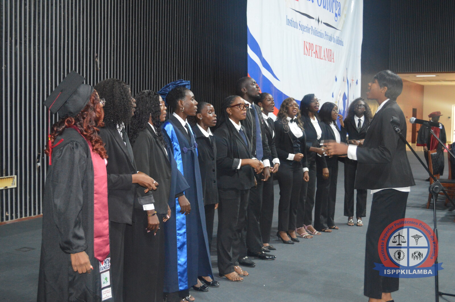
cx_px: 228
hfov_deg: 43.6
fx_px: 568
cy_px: 151
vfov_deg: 29.8
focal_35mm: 45
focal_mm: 30
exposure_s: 1/60
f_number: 4.5
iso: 2200
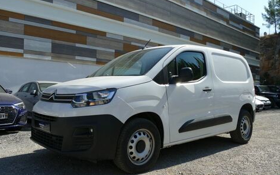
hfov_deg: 61.2
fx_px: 237
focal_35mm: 31
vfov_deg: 40.6
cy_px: 88
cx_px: 139
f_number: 3
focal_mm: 11.1
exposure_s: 1/1600
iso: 125
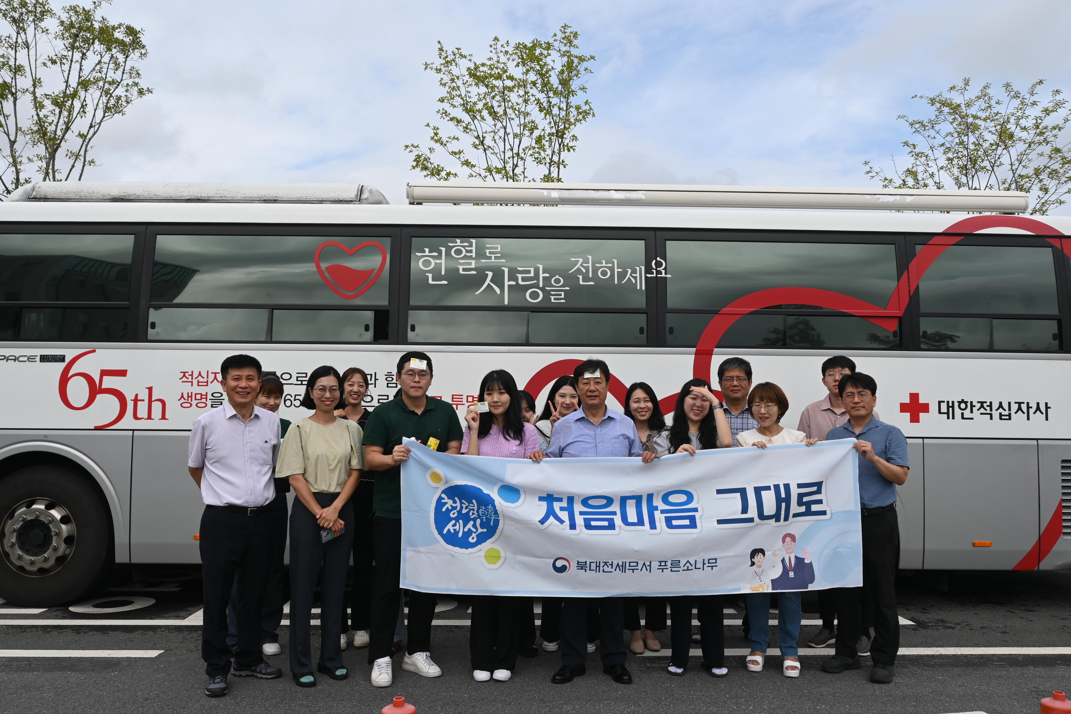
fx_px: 870
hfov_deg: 63.2
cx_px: 536
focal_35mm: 29
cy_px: 357
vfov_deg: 44.6
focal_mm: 19.5
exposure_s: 1/400
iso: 100
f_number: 7.1
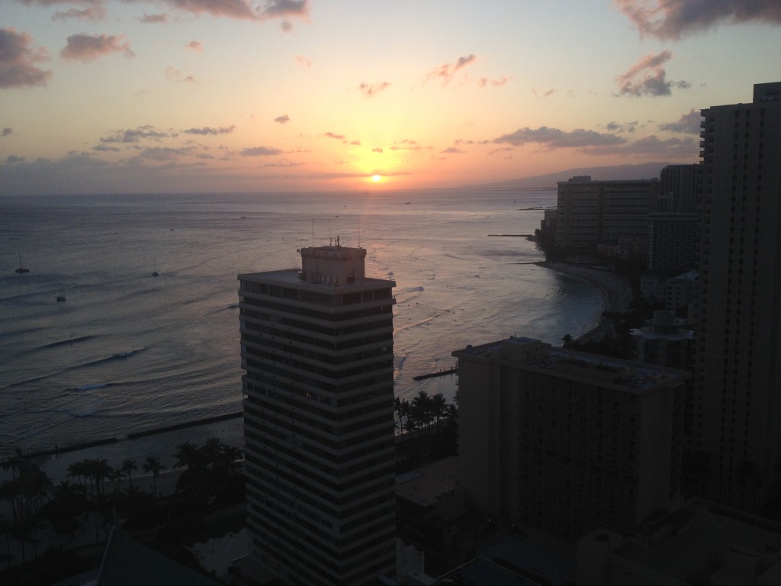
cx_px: 390
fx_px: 790
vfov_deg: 40.7
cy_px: 293
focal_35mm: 35
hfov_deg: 52.6
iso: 50
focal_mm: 4.28
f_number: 2.4
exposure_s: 1/525
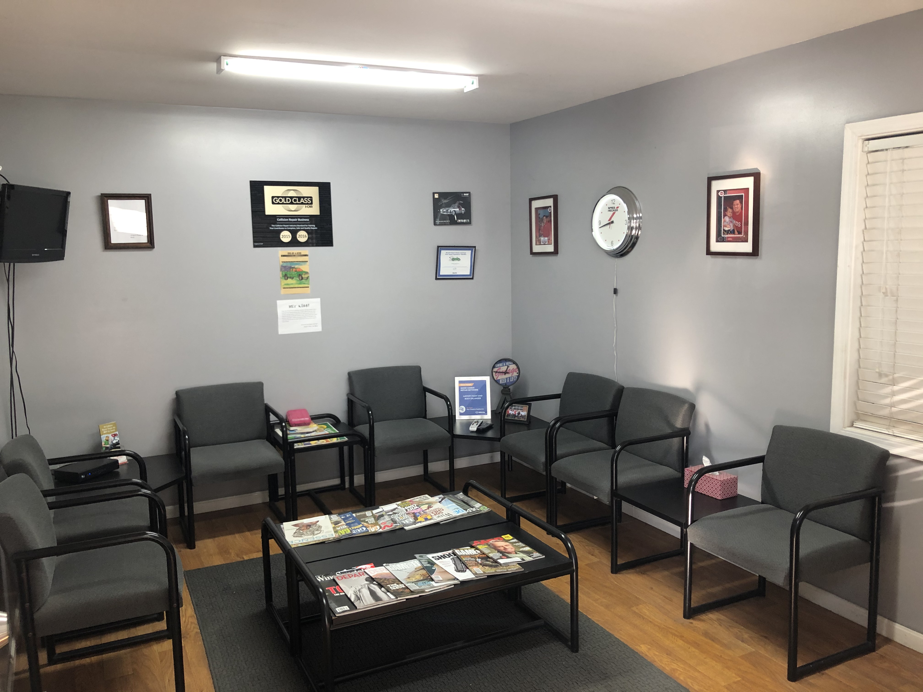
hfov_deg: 63.4
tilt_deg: -8.7
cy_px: 346
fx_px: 747
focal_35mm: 28
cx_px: 462
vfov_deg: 49.7
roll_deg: +0.4
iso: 40
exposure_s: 1/20
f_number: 1.8
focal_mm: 3.99
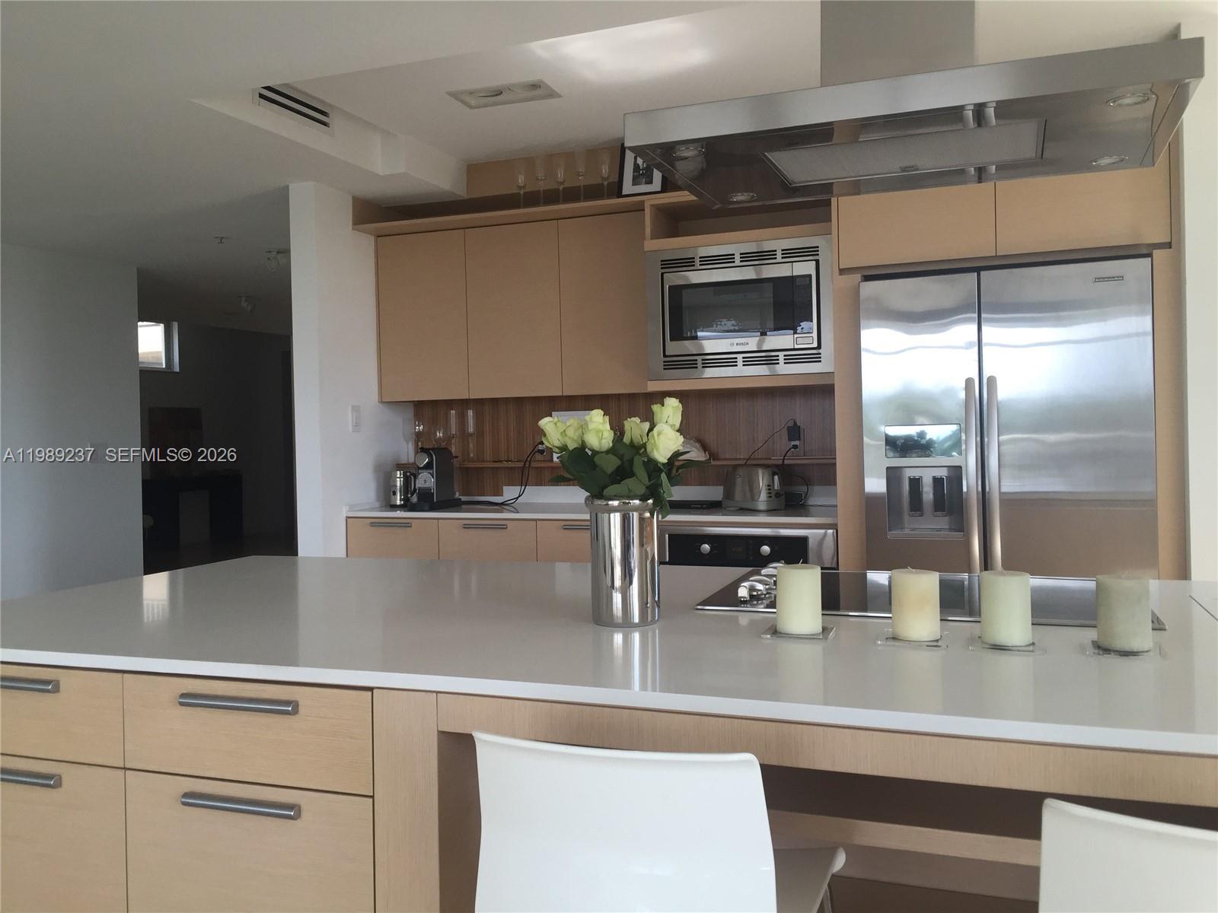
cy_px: 456
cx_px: 609
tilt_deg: -1.0
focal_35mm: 29
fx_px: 1020
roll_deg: +1.2
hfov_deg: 61.7
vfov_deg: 48.2
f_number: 2.2
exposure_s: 1/120
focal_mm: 4.15
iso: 50
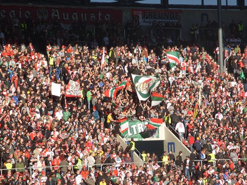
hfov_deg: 11.3
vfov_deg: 8.5
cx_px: 124
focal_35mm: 175
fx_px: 1248
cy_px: 92
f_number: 5.9
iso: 80
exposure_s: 1/350
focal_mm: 39
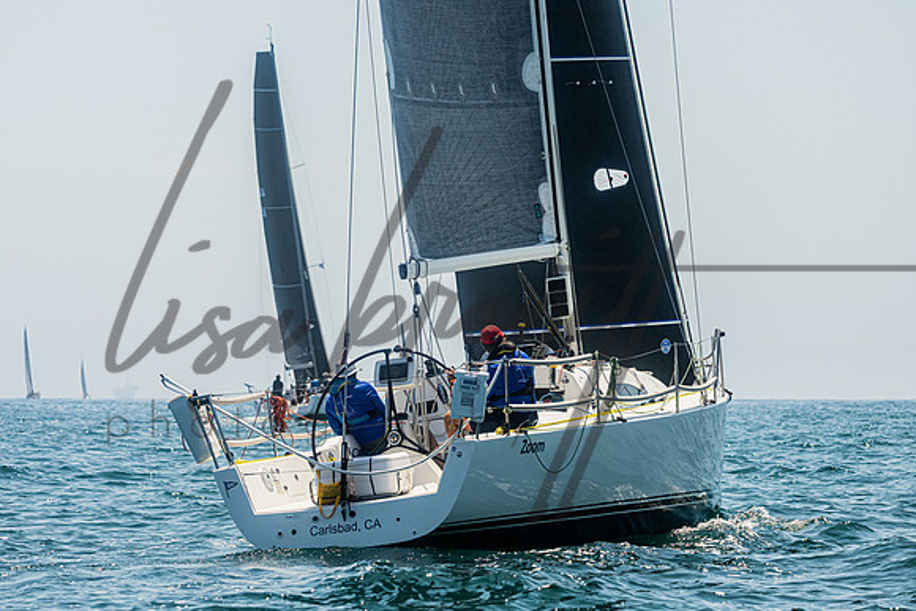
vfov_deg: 7.9
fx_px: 4417
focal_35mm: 174
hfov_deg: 11.8
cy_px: 247
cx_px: 415
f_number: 6.3
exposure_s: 1/3200
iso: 400
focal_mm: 140
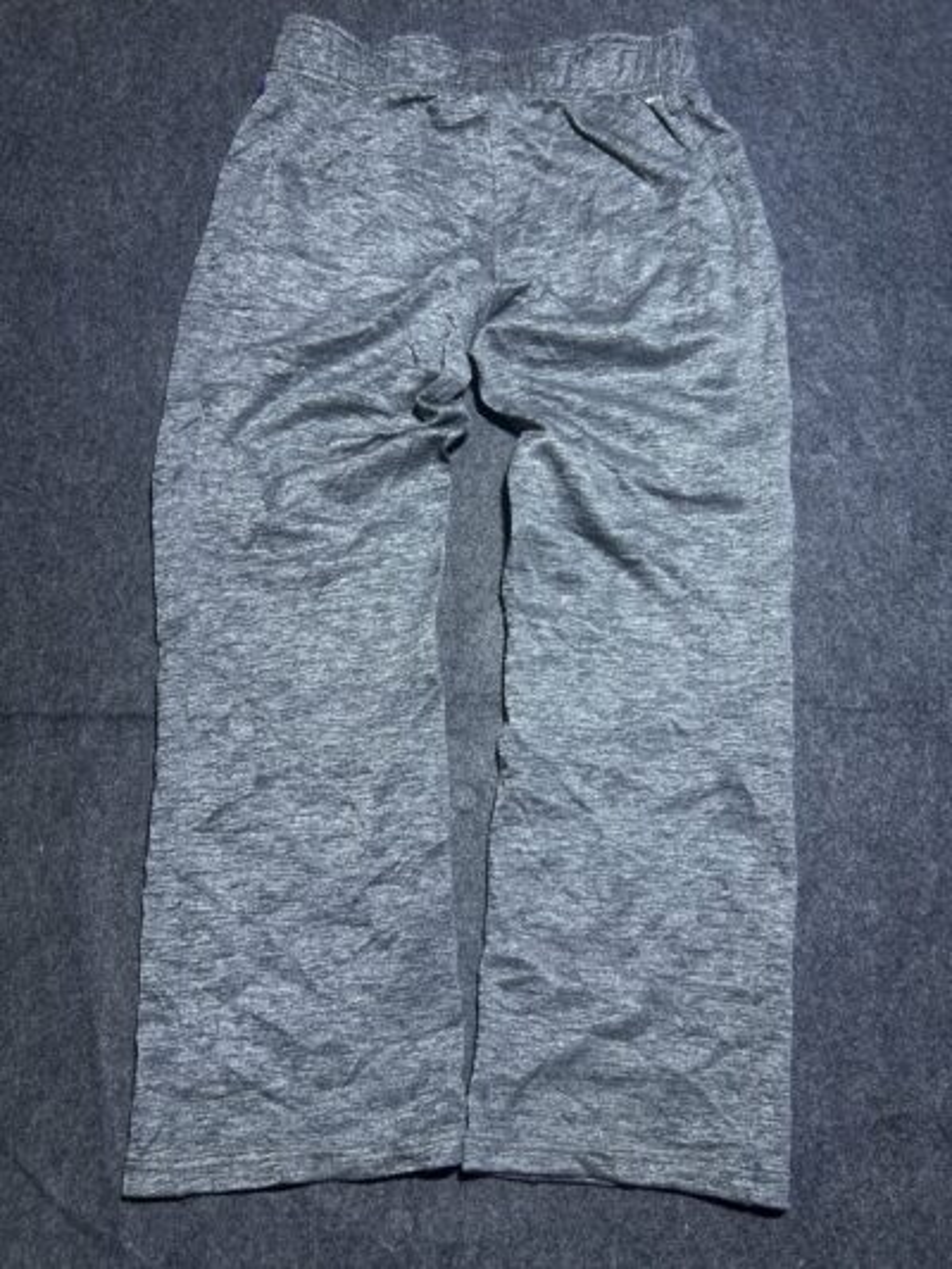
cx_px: 476
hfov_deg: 53.1
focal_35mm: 26
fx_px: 953
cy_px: 634
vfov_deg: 67.3
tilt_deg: -53.6
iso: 80
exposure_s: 1/50
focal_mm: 5.7
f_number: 1.5
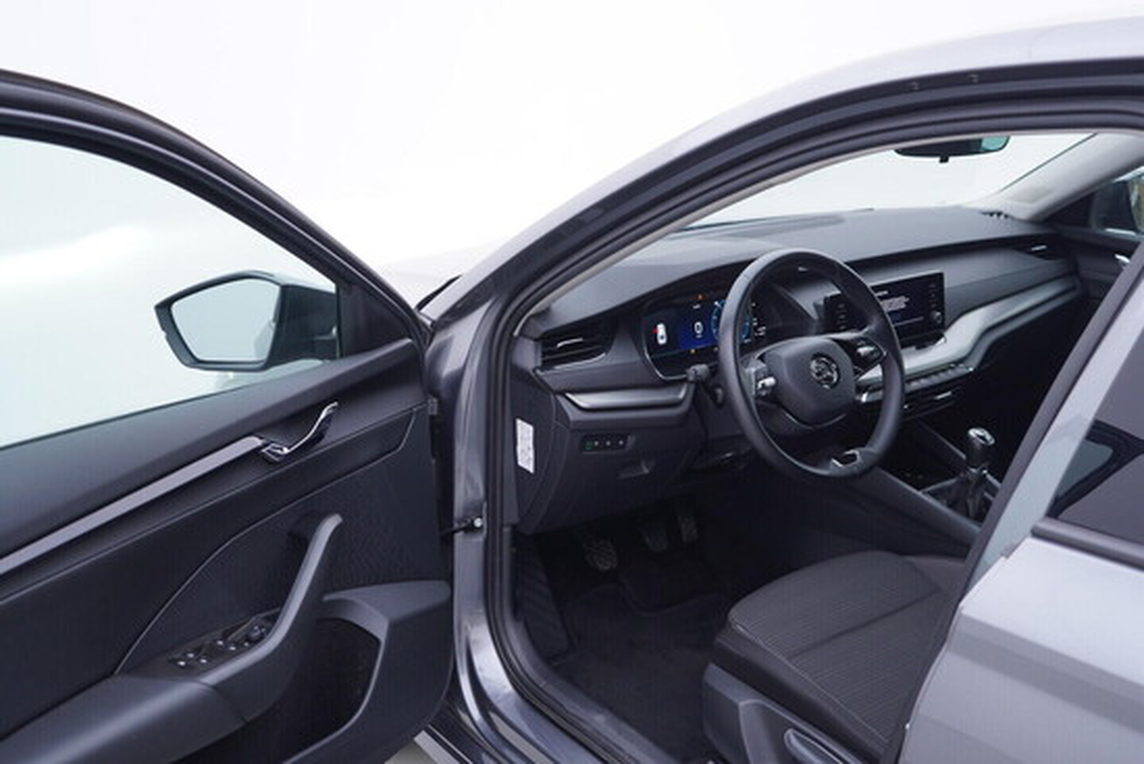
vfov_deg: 36.9
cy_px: 382
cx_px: 572
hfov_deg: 53.1
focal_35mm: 36
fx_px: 1144
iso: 125
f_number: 3.2
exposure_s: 1/50
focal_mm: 24
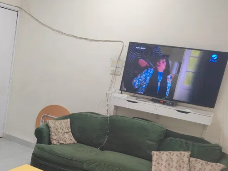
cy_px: 127
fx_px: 323
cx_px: 24
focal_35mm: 49
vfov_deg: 29.2
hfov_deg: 36.5
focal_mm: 5.25
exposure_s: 1/33.3
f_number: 1.75
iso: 597
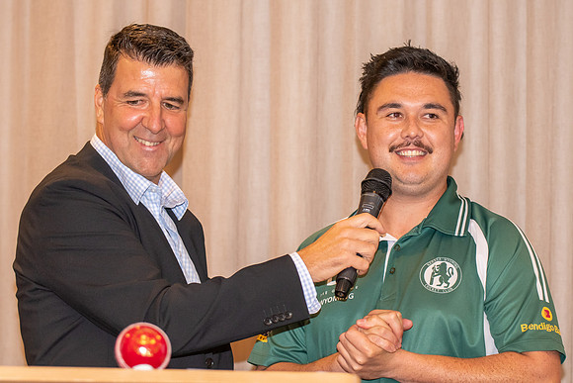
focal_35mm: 149
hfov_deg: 13.7
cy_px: 142
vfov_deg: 9.2
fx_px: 2379
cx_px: 273
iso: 1000
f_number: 2.8
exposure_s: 1/60
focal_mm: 78
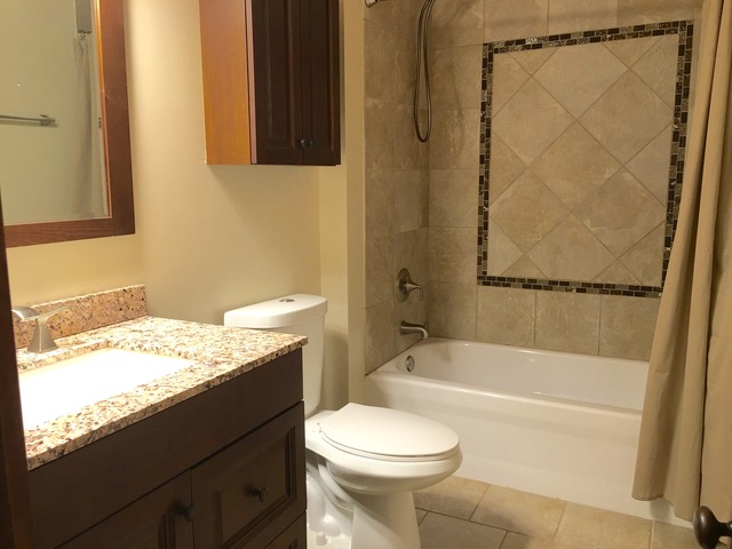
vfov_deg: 48.2
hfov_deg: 61.7
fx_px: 613
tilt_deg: -7.6
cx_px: 366
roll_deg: +0.1
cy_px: 274
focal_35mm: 29
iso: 32
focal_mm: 4.15
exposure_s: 1/15
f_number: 2.2
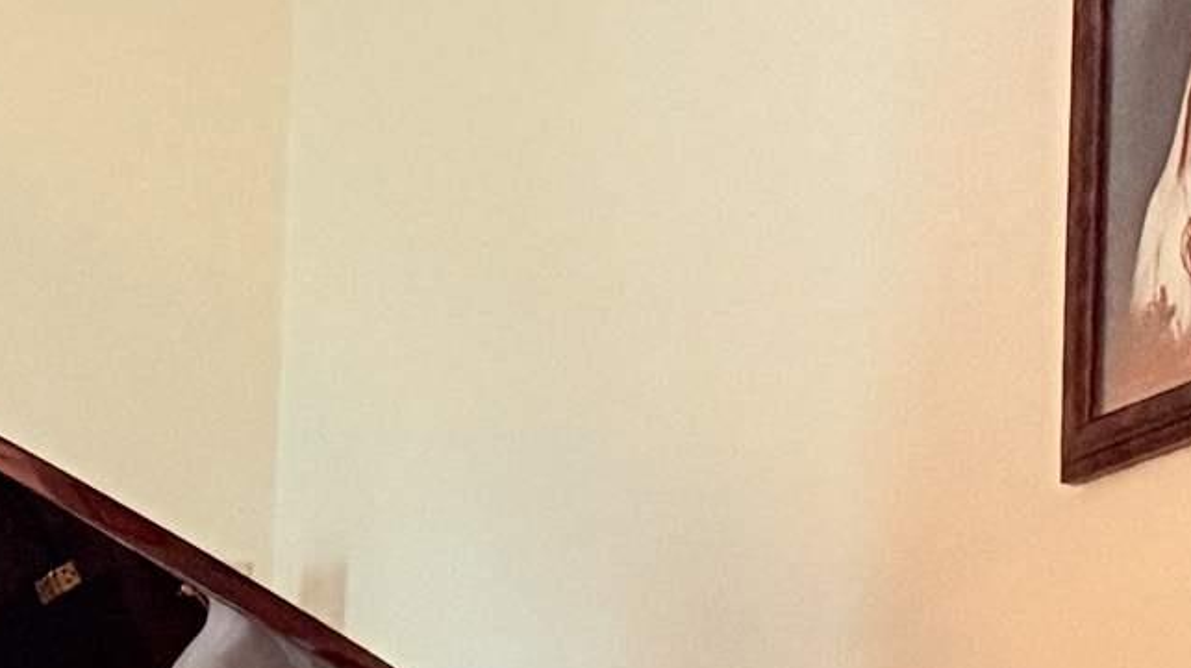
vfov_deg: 9.2
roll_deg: -1.8
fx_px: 3946
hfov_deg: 14.0
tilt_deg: -1.4
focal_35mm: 125
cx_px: -1300
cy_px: 1199
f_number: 1.78
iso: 800
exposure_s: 1/60
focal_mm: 6.76
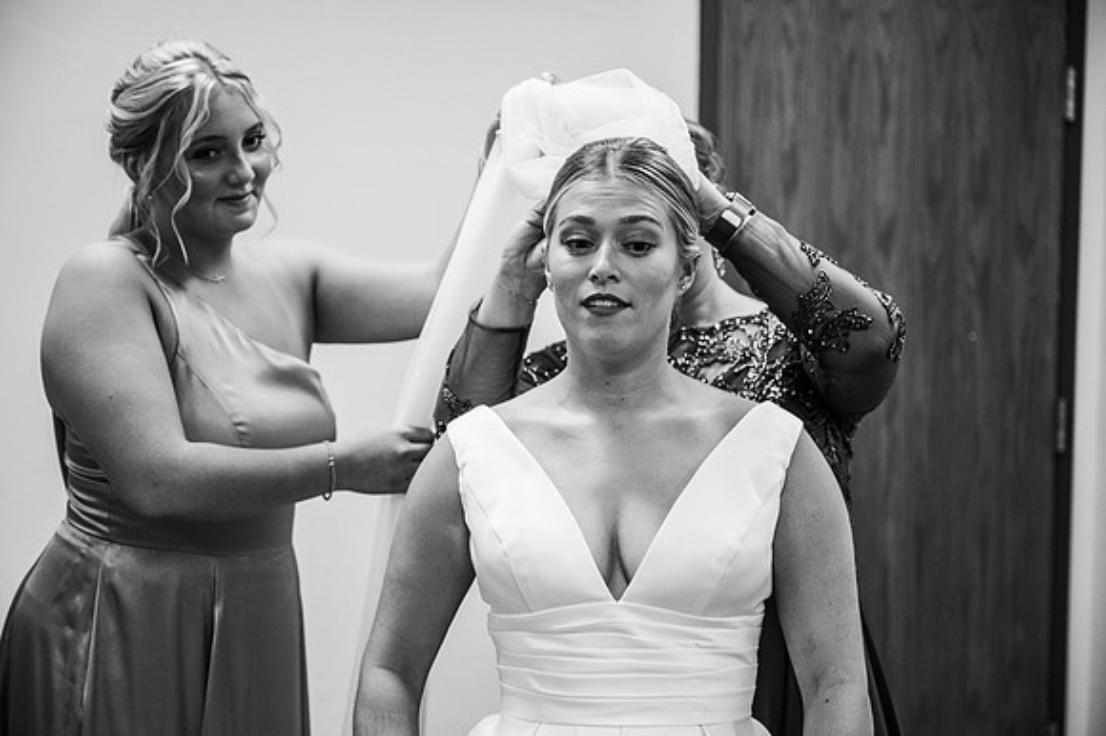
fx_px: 1781
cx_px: 553
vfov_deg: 23.4
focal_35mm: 58
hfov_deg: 34.5
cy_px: 368
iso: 2000
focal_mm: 58
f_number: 3.2
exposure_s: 1/320
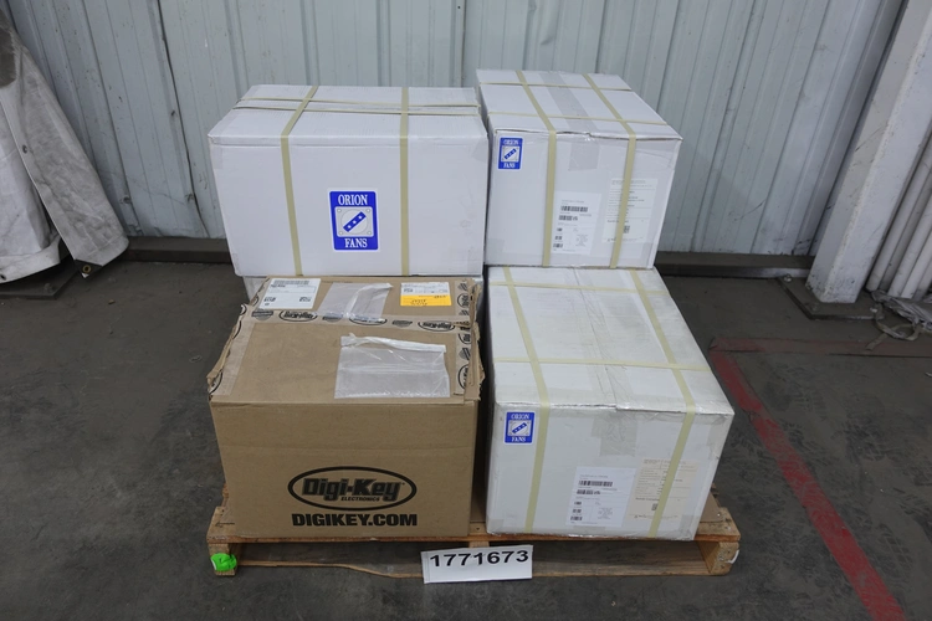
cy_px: 310
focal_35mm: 24
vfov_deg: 53.1
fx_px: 621
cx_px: 466
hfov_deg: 73.7
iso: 125
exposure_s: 1/40
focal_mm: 8.8
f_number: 1.8
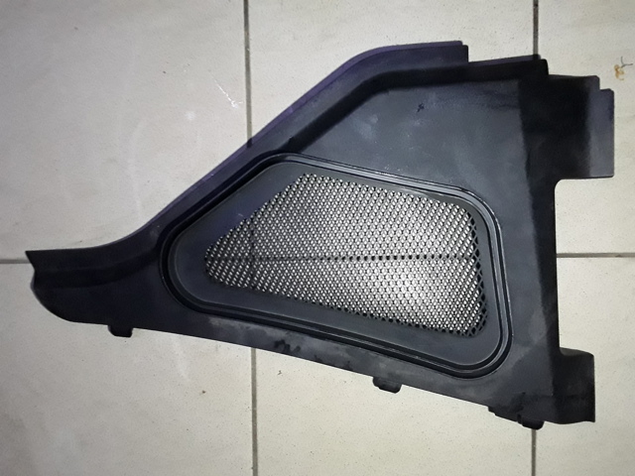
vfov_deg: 49.7
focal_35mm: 28
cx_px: 318
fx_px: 514
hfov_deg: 63.4
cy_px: 238
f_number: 1.9
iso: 400
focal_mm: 2.91
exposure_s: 1/20
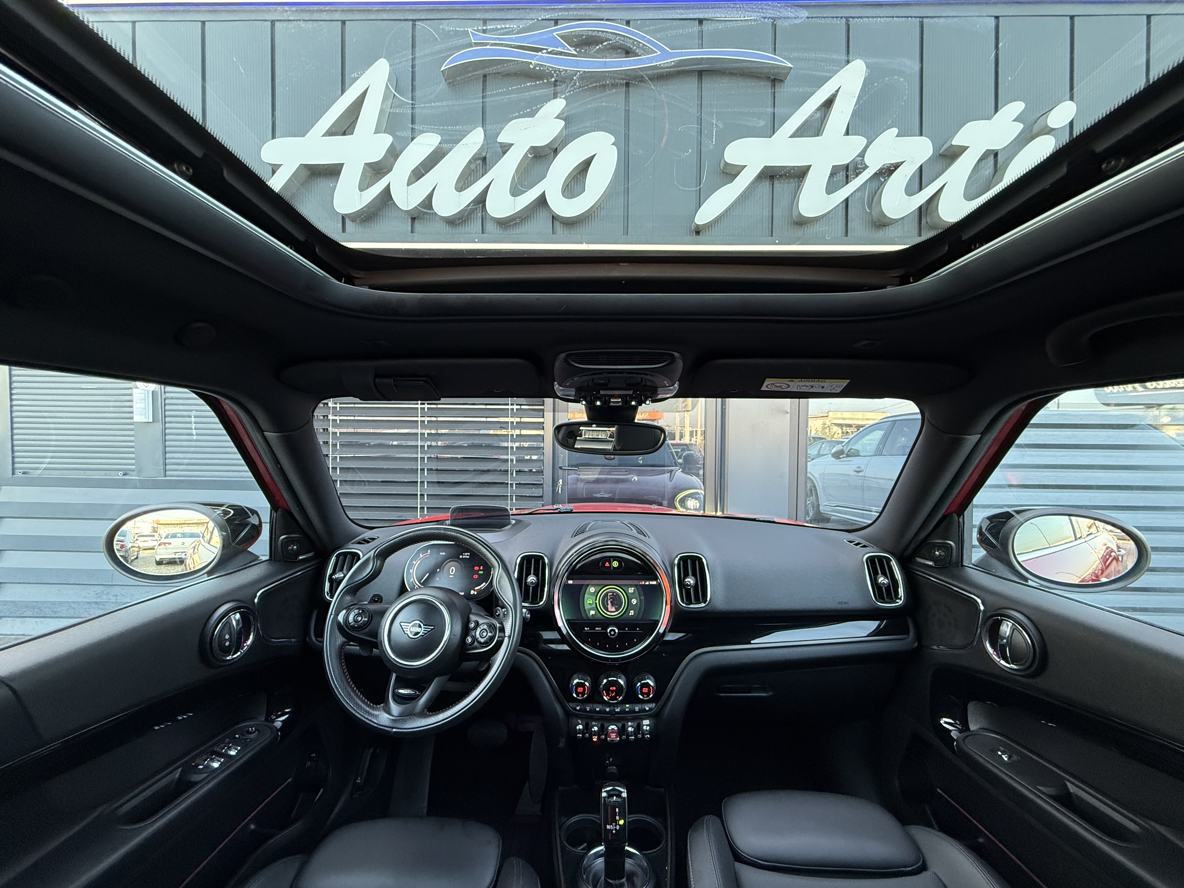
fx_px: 479
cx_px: 592
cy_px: 444
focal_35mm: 14
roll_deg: -0.7
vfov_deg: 85.7
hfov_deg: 102.1
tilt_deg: -0.5
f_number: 2.2
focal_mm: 2.22
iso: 320
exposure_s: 1/84
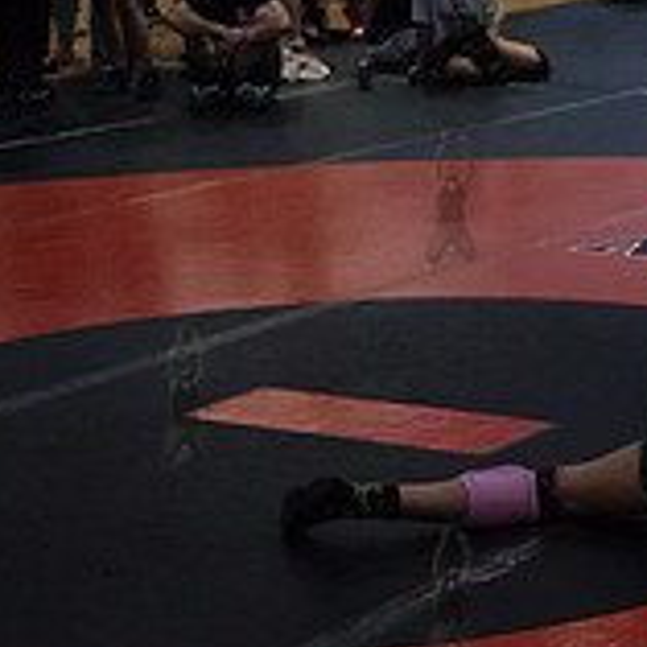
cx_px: 981
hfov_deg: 14.7
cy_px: 389
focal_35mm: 110
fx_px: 2326
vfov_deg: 15.8
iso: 5000
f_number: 3.2
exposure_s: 1/1000
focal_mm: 35
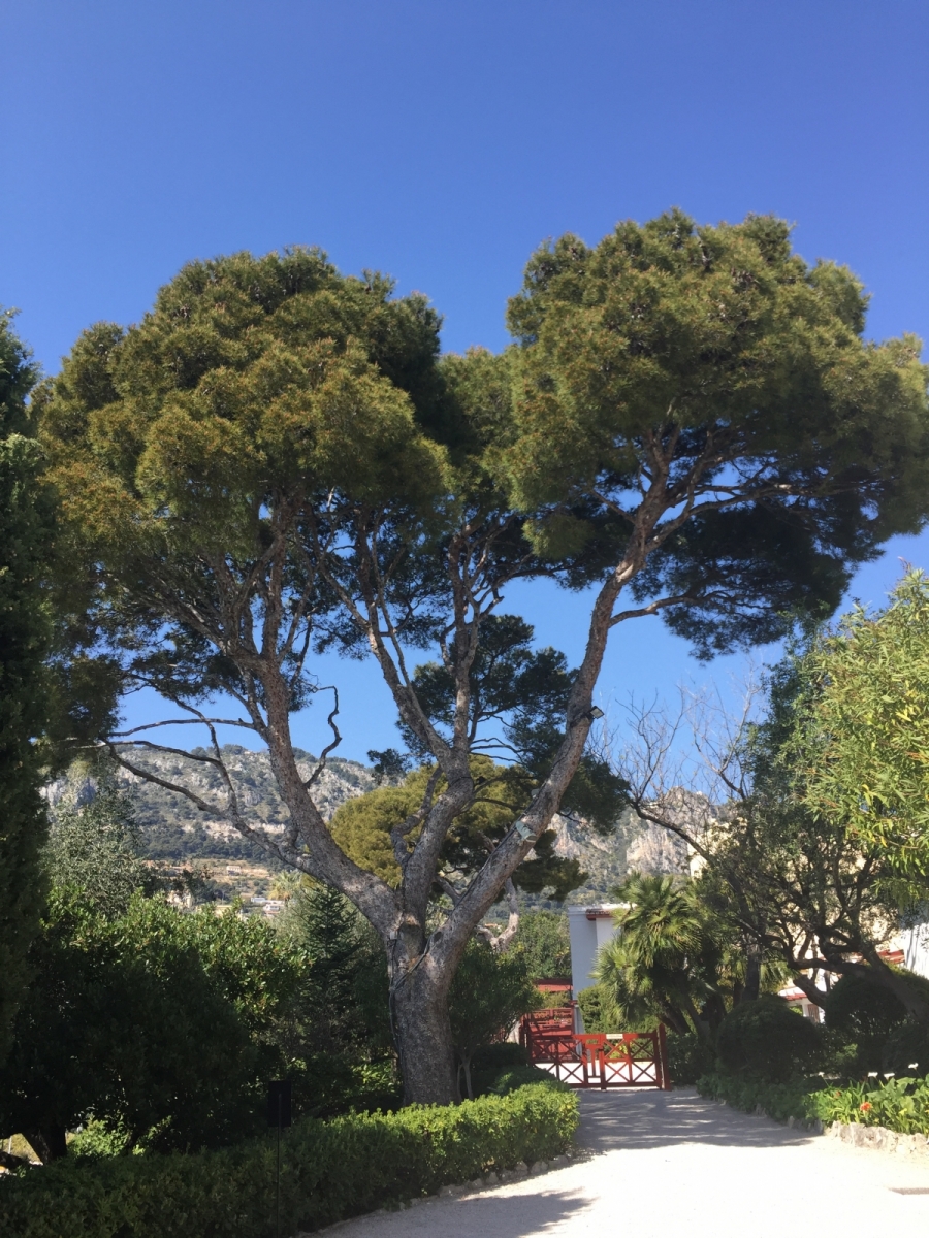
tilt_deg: +21.3
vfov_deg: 61.7
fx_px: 1038
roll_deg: -0.4
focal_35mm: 29
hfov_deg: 48.2
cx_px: 464
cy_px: 619
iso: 32
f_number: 2.2
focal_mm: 4.15
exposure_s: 1/760
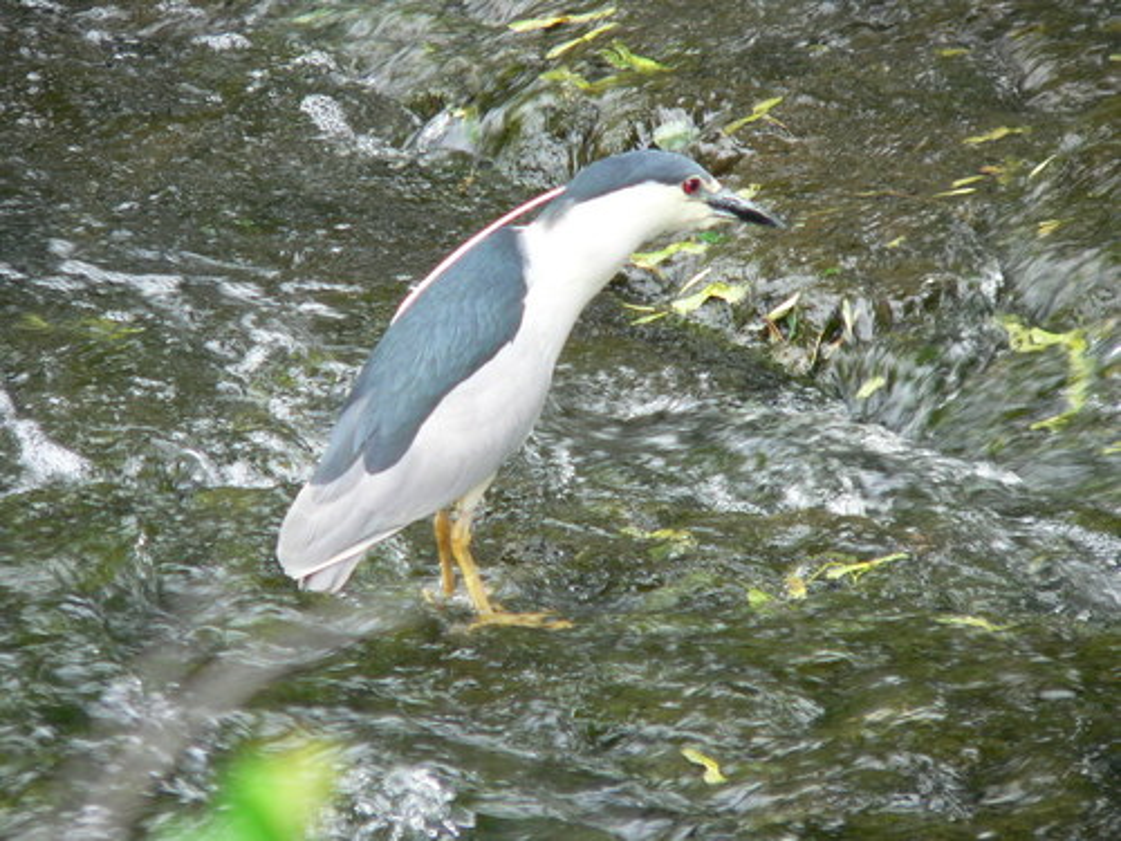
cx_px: 560
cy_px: 420
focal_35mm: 432
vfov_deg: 3.4
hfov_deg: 4.6
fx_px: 13990
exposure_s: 1/60
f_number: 2.8
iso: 80
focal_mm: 72
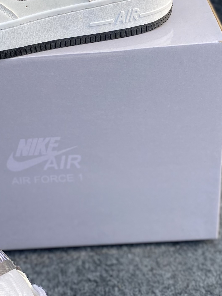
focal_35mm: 74
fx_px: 633
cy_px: 135
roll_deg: +7.6
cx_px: 49
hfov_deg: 19.7
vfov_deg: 26.3
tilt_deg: -38.3
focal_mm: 4.25
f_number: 1.8
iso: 32
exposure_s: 1/1362
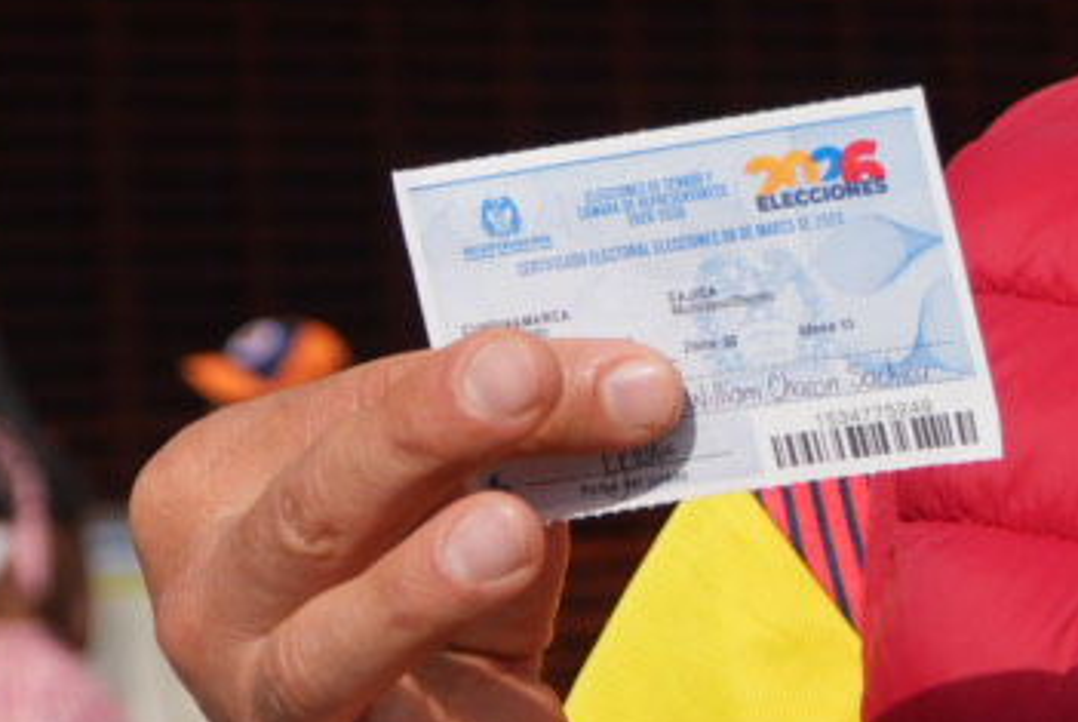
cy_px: 212
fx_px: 5586
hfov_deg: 10.5
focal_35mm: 186
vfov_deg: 7.4
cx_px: 1754
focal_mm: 27
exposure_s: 1/4000
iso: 125
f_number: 4
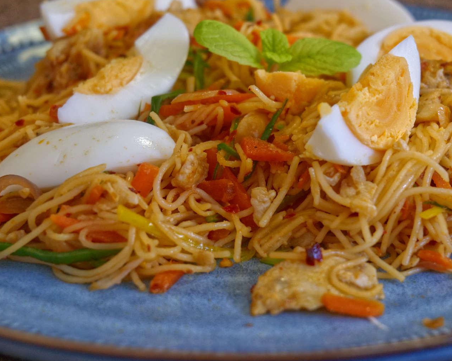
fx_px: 1137
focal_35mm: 85
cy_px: 140
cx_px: 247
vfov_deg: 18.1
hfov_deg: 22.5
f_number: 7.1
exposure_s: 1/60
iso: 3200
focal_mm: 60
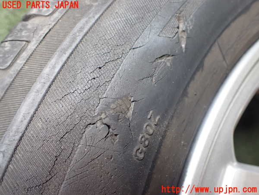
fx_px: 224
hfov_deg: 60.0
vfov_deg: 46.8
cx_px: 130
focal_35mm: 30
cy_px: 98
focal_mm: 5.4
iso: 320
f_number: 2.3
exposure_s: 1/125
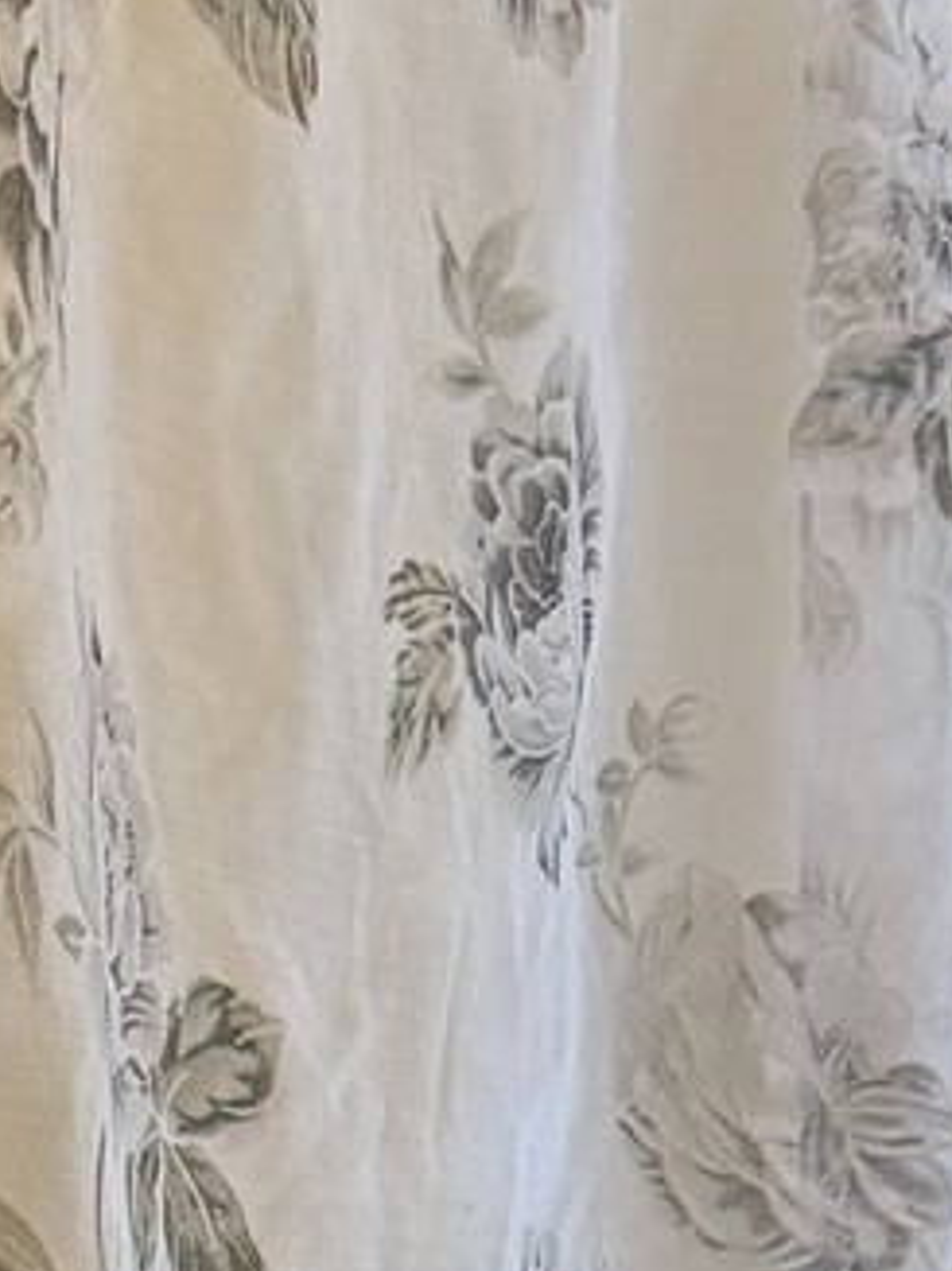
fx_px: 6201
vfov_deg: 10.7
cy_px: 2511
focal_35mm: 169
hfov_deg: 8.7
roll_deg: +0.7
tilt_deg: -8.6
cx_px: 1193
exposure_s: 1/120
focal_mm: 6.76
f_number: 1.78
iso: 400
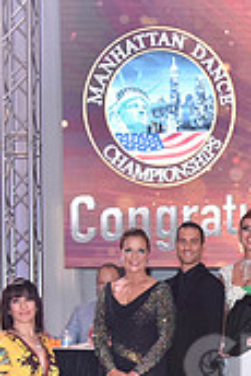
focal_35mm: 108
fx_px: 1127
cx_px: 404
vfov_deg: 18.5
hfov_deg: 12.0
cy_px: 368
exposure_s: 1/250
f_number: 4.5
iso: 2000
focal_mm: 32
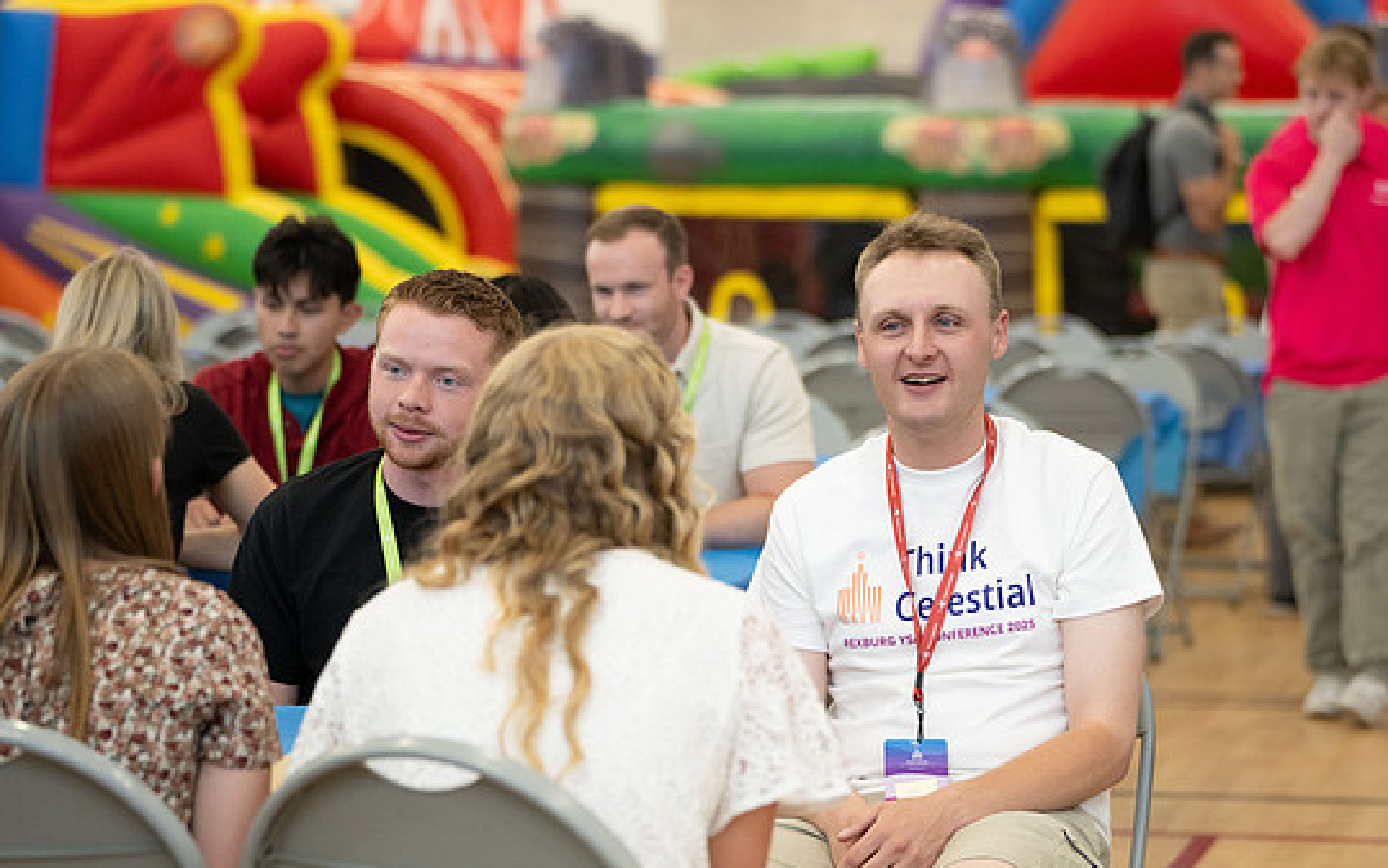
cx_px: 870
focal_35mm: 122
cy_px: 572
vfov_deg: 10.7
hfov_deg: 17.1
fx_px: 4615
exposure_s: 1/250
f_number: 2.8
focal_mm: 95
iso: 800
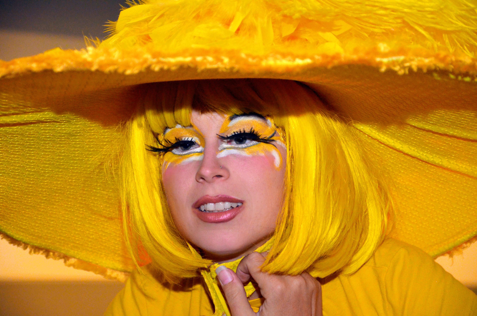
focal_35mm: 138
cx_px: 238
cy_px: 158
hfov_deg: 14.9
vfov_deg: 9.9
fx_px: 1825
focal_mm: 92
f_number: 5.6
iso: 2500
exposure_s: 1/160
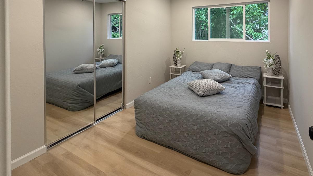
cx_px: 191
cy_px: 36
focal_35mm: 19
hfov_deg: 88.2
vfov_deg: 54.4
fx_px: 158
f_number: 2.2
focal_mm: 2.22
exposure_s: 1/60
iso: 200
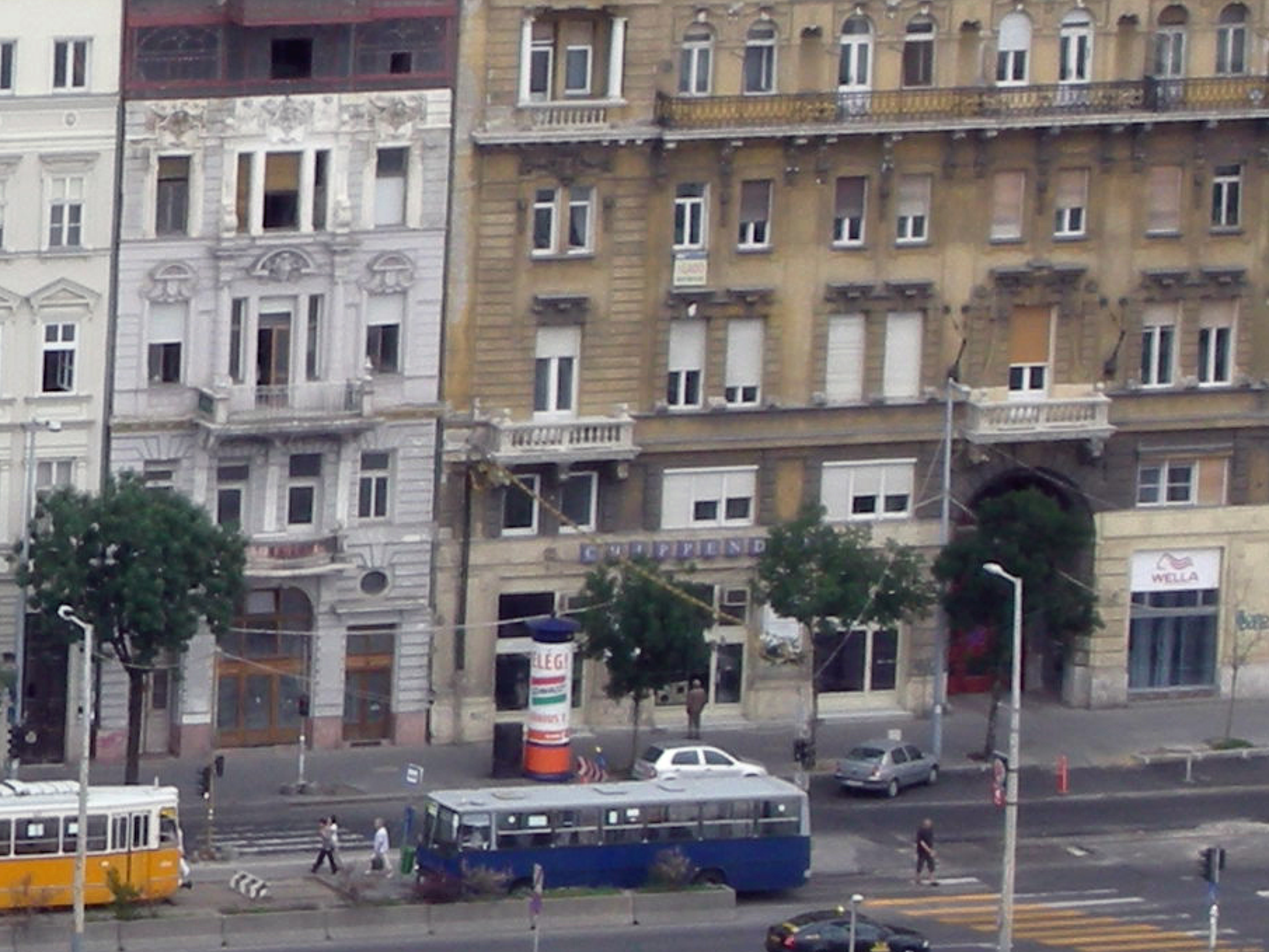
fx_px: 18625
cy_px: 635
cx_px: -429
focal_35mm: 508
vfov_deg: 2.9
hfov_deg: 3.9
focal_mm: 26.3
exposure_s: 1/133
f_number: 5.8
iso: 64
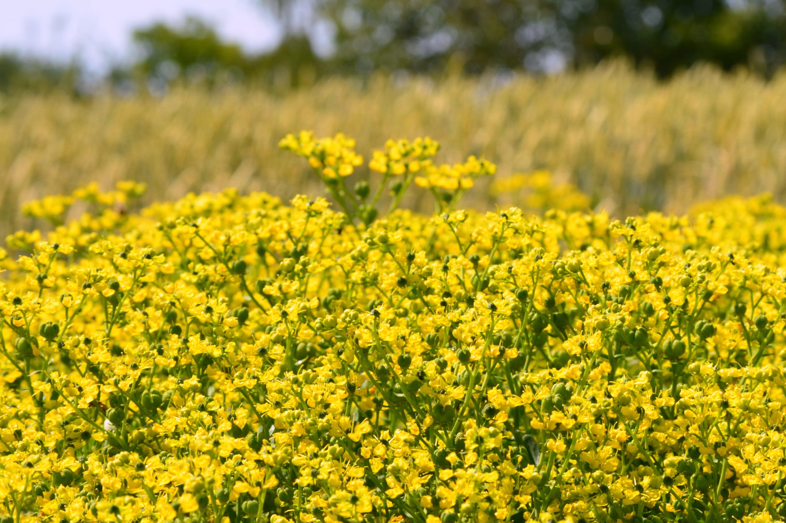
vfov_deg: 13.4
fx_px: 2226
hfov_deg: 20.0
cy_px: 262
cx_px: 393
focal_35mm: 102
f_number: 11
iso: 100
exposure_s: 1/125
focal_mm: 68
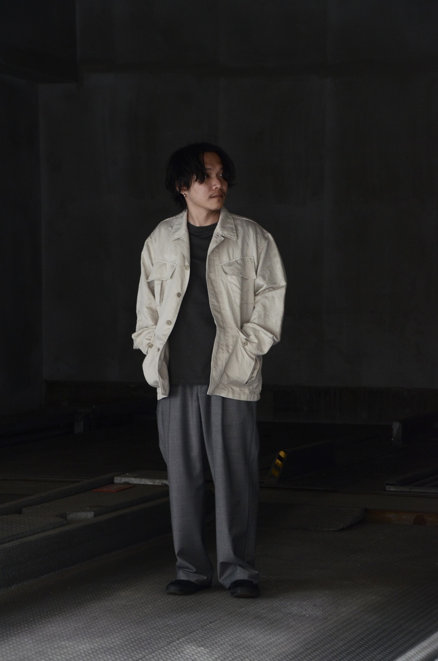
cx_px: 219
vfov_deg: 19.5
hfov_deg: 13.0
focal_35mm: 105
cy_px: 330
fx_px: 1924
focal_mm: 70
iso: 1000
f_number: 5.6
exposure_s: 1/125
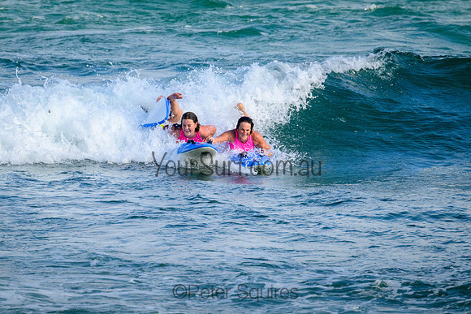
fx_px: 10469
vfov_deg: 1.7
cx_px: 236
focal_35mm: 800
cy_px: 157
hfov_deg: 2.6
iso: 1600
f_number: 11
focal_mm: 800
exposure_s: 1/2000
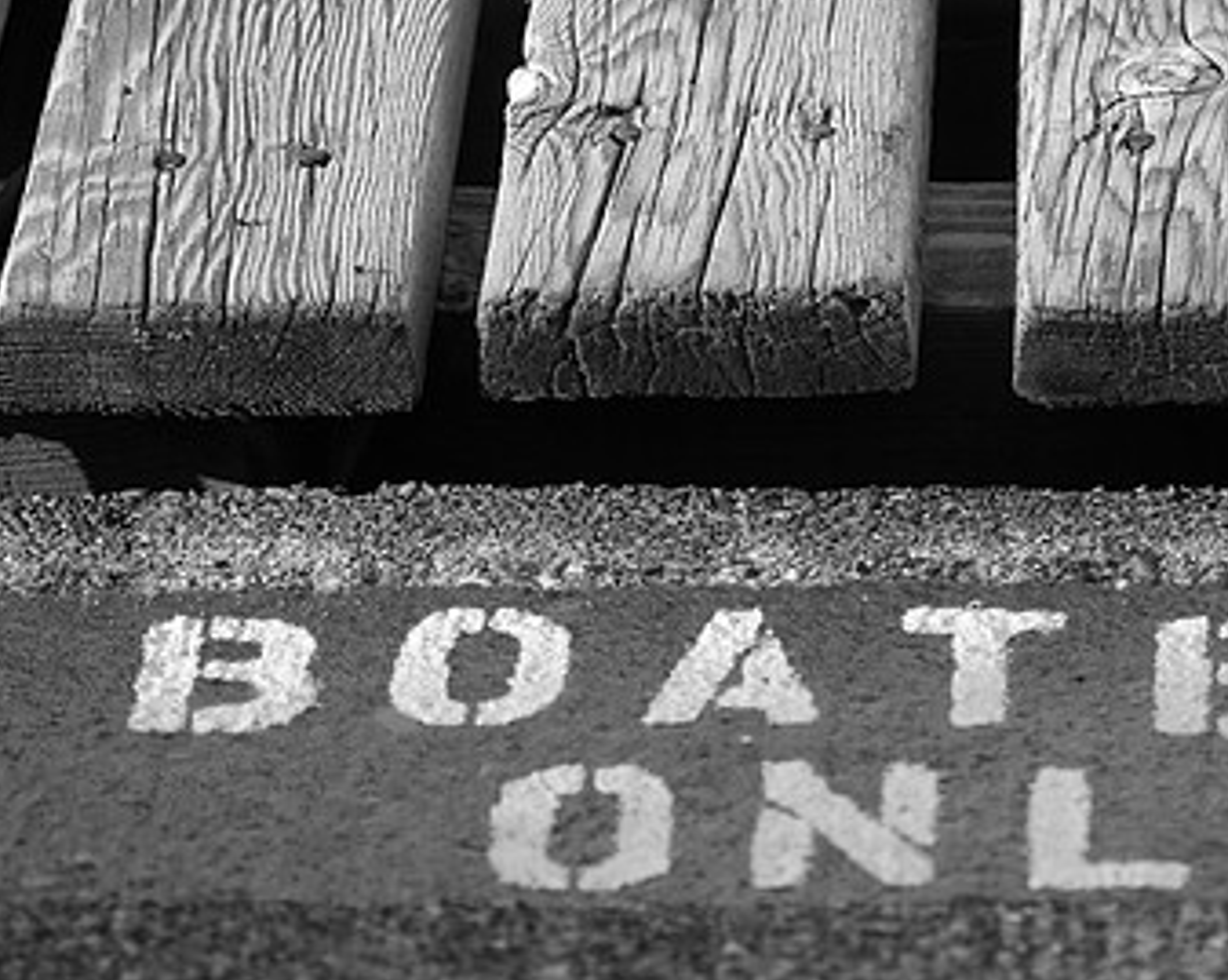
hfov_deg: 7.6
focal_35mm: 255
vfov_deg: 6.1
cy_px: 423
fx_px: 9253
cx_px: 918
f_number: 2.8
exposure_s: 1/320
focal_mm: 105
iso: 100
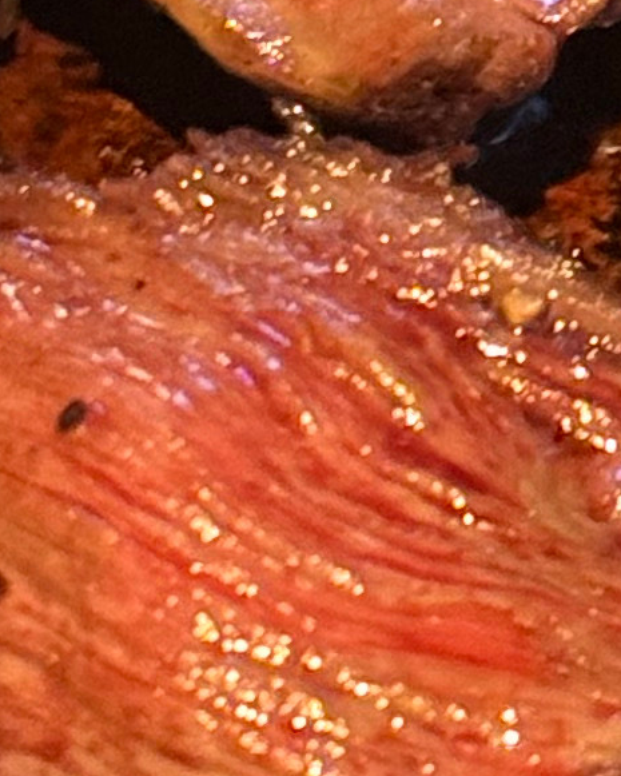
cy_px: 268
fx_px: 7465
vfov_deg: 5.9
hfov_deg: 4.8
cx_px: 188
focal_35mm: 325
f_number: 1.78
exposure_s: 1/40
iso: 500
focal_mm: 6.76
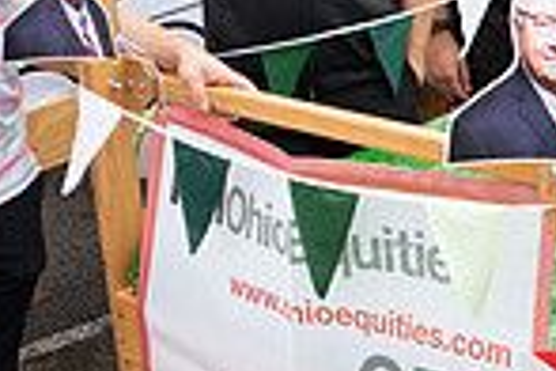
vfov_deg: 12.1
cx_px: 540
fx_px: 1730
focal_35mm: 112
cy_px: -22
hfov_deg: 17.9
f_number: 10
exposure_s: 1/200
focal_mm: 24
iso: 640
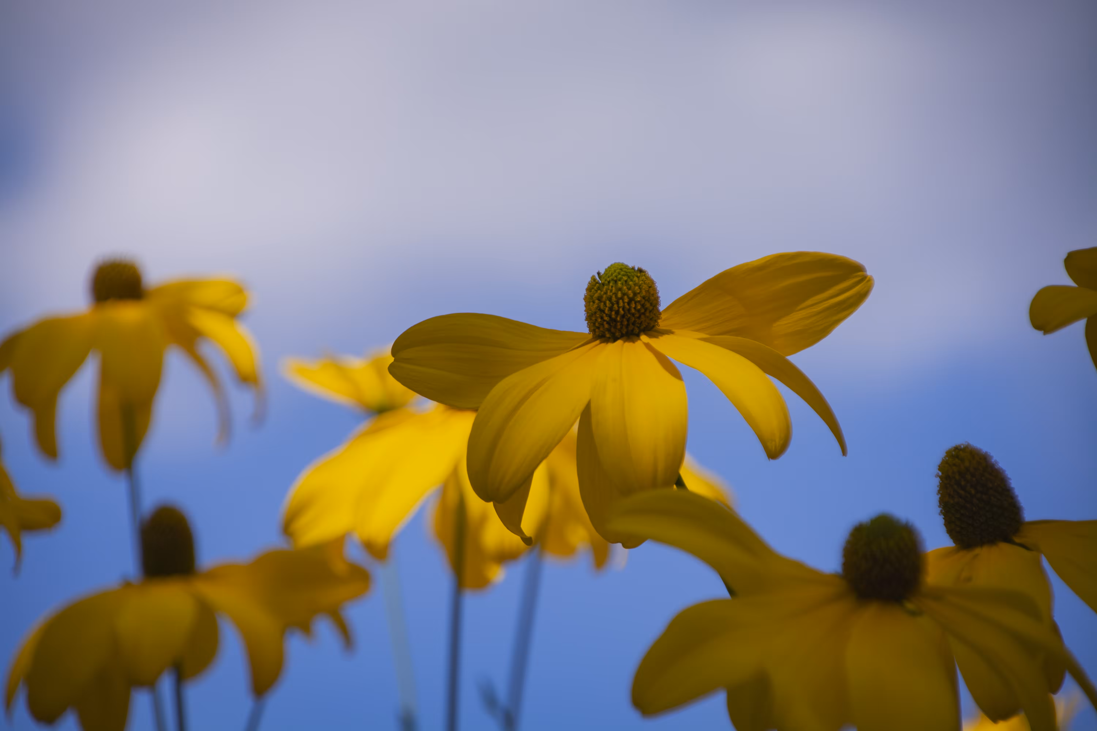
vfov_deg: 4.6
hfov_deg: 6.9
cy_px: 366
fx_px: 9141
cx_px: 548
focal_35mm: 300
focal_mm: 200
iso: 200
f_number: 8
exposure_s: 1/800
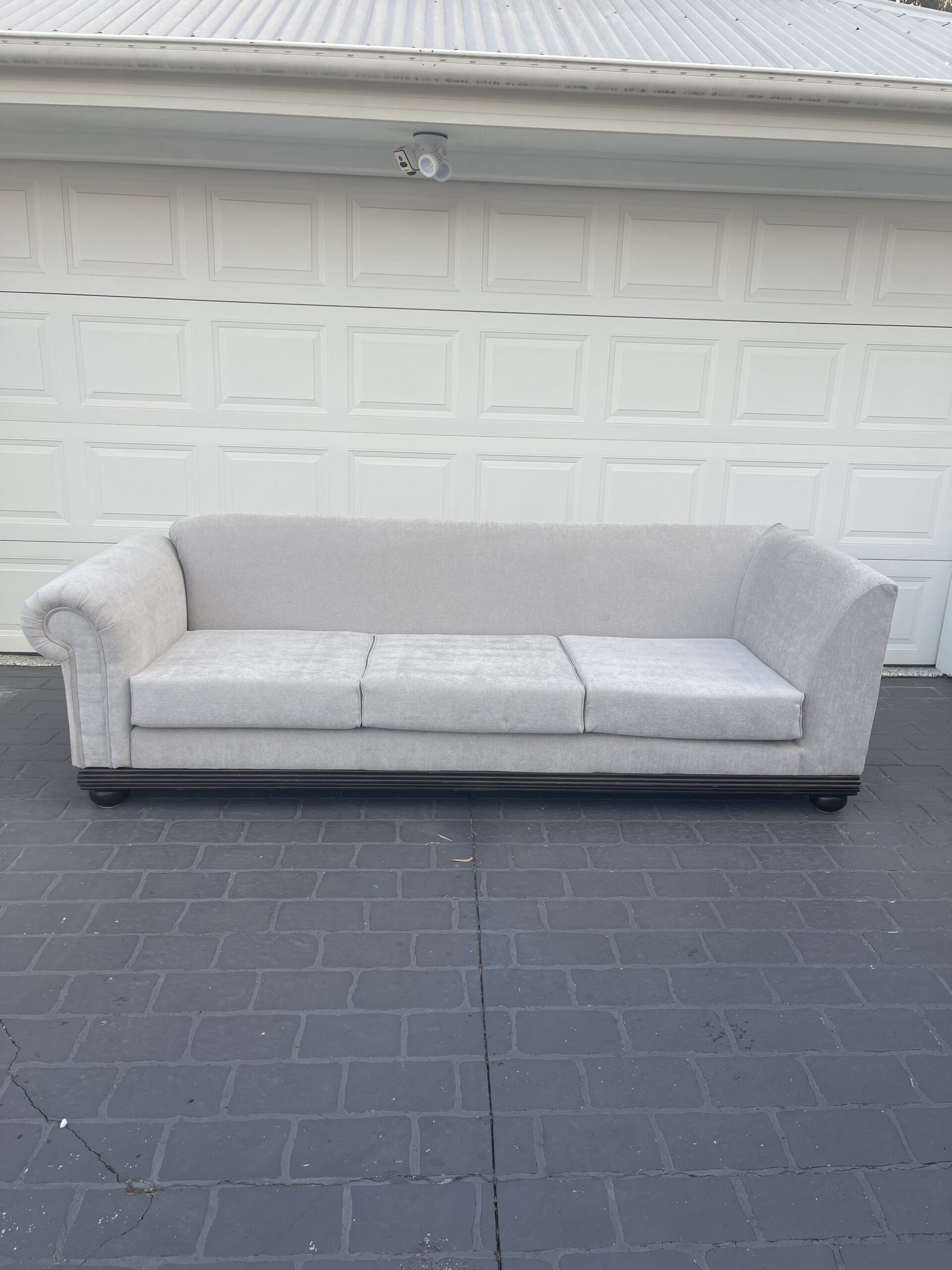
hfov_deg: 54.9
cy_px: 635
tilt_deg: -16.1
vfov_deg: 69.4
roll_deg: -2.4
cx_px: 476
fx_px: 917
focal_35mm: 25
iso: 32
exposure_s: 1/332
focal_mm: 5.1
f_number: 1.6
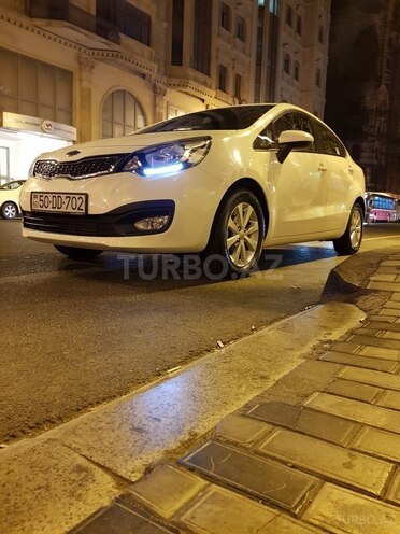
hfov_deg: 53.1
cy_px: 267
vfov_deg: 67.3
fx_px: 401
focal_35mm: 26
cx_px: 200
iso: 200
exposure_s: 1/13
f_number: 1.7
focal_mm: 4.2
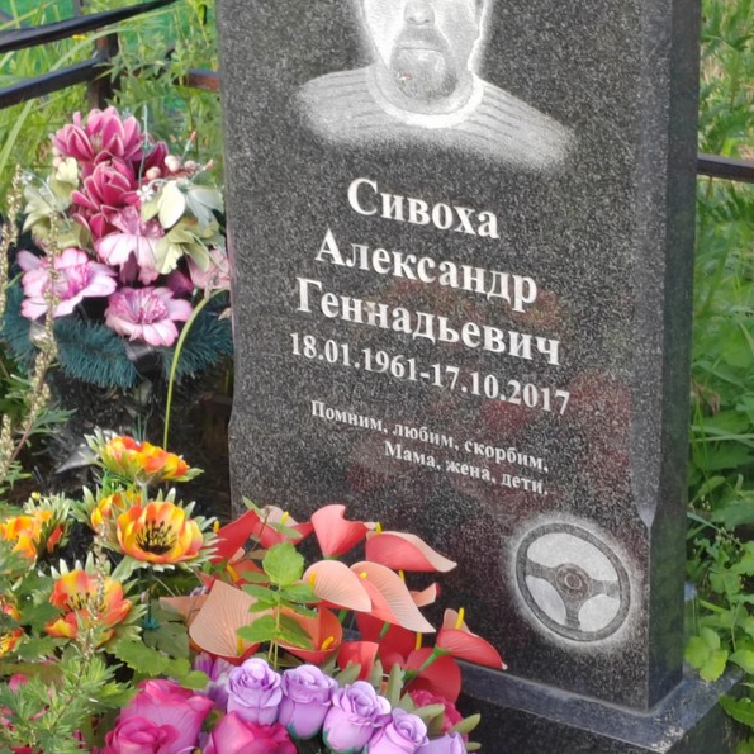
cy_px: 379
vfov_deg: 17.2
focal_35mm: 101
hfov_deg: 17.2
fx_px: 2489
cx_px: 459
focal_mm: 5.52
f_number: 1.9
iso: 100
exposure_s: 1/240
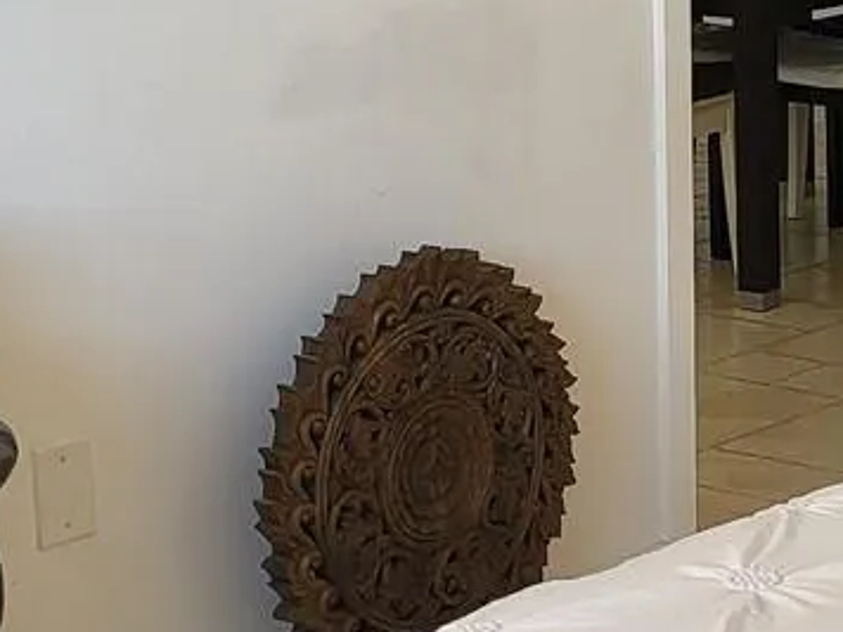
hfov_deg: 16.2
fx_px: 2849
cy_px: 147
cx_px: 997
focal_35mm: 117
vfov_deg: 12.6
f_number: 1.8
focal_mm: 5.4
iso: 80
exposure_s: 1/120
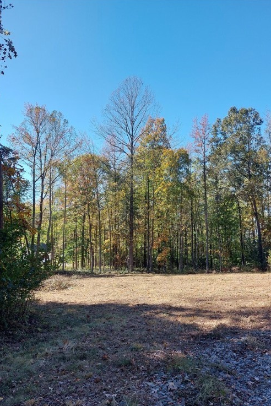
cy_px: 210
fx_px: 293
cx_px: 156
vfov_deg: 69.4
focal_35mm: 26
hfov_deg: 49.4
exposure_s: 1/363
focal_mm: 5.23
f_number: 1.8
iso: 25
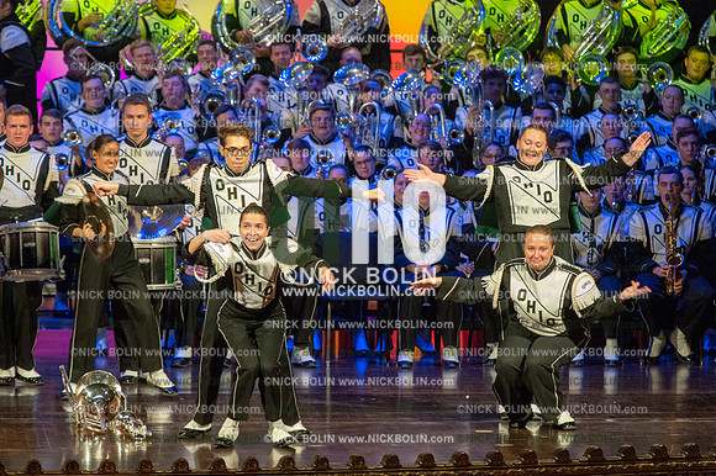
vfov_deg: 5.5
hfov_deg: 8.2
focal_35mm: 250
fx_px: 4969
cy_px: 238
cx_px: 358
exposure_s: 1/250
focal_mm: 250
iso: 8000
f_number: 5.6
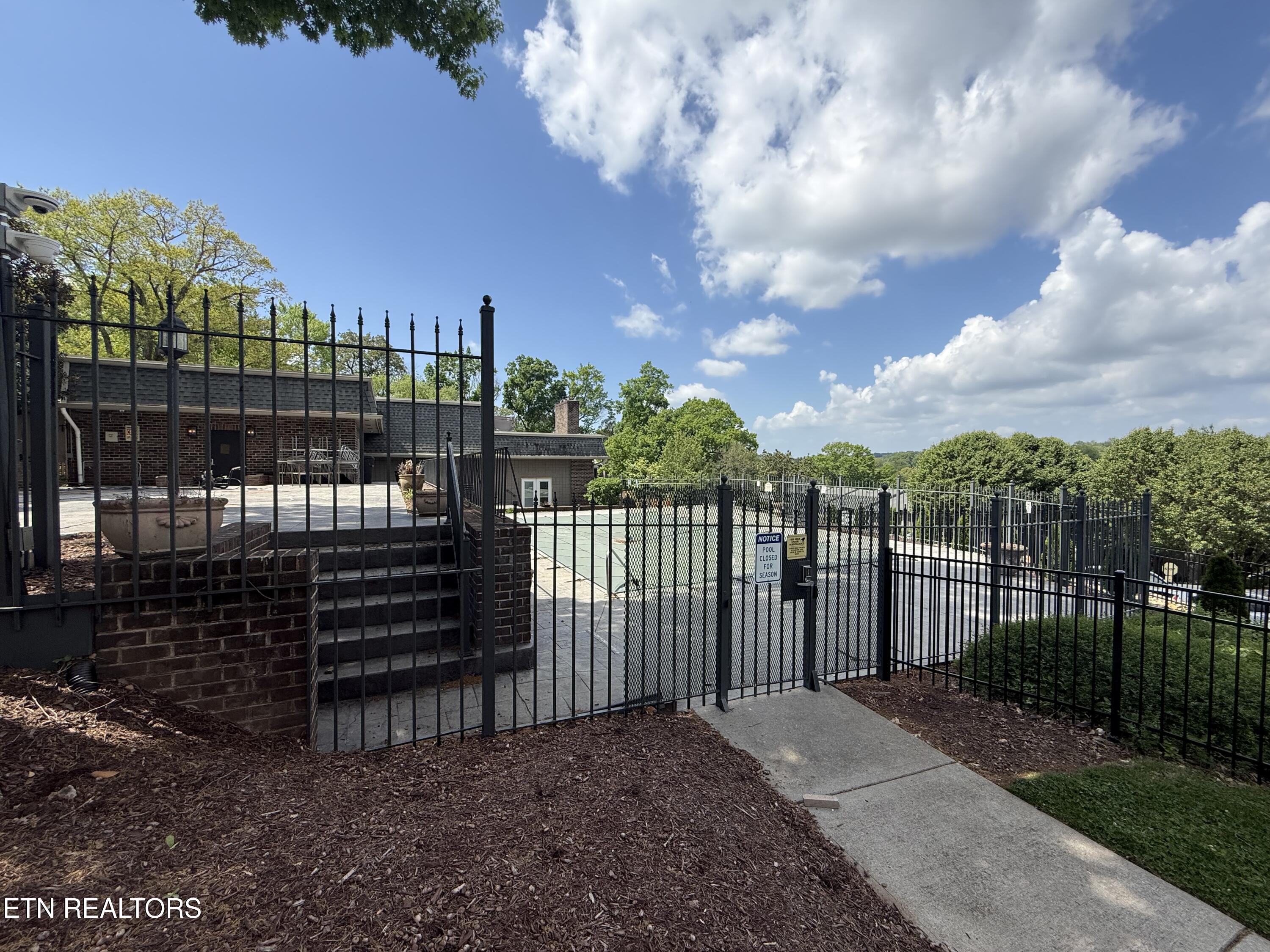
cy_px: 476
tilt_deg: -0.1
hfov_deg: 102.1
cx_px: 635
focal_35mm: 14
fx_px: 514
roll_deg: +0.3
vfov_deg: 85.7
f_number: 2.2
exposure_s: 1/1698
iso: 50
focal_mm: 2.22
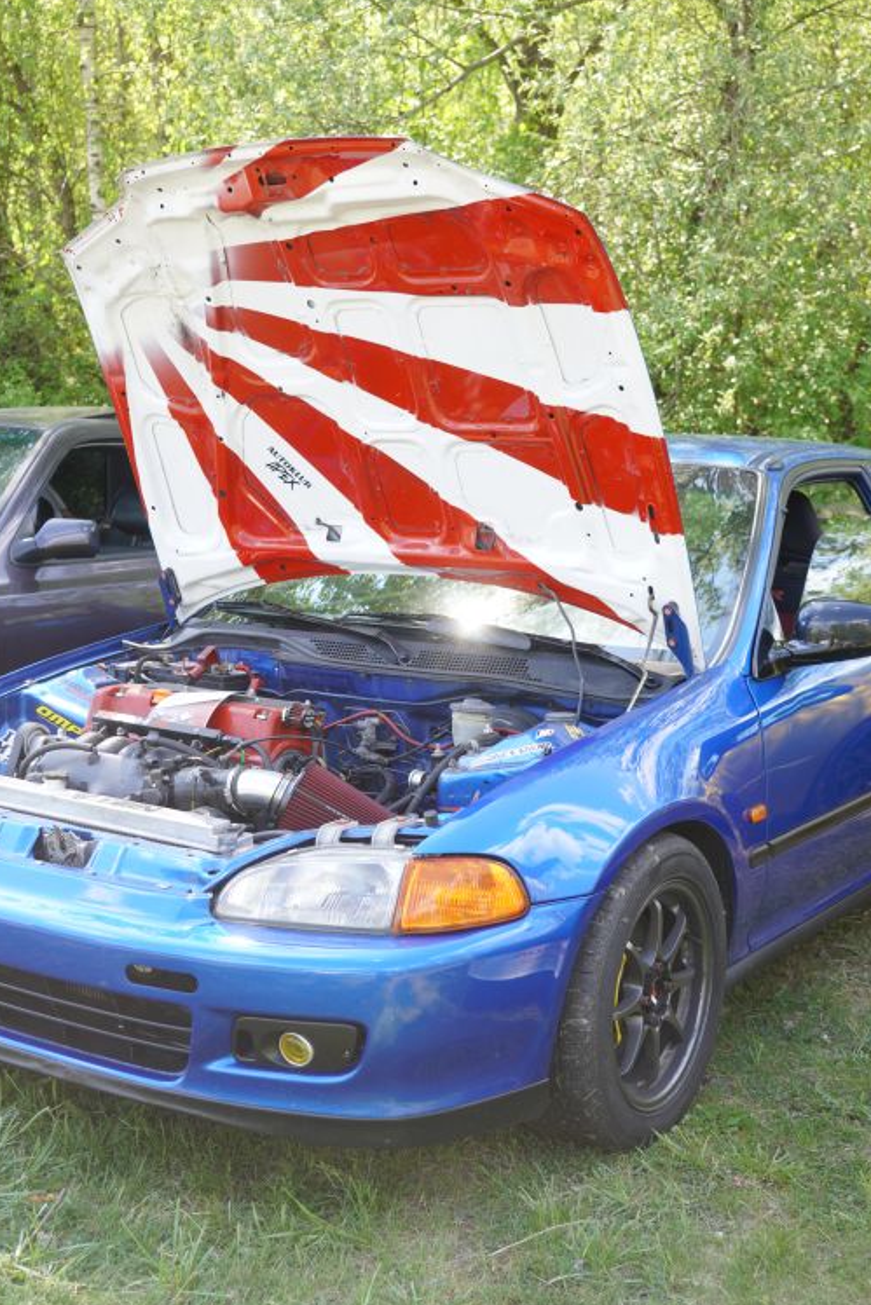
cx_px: 415
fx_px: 1678
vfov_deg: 42.5
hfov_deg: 29.1
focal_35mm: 46
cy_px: 614
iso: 100
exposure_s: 1/160
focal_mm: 23.3
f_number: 3.2
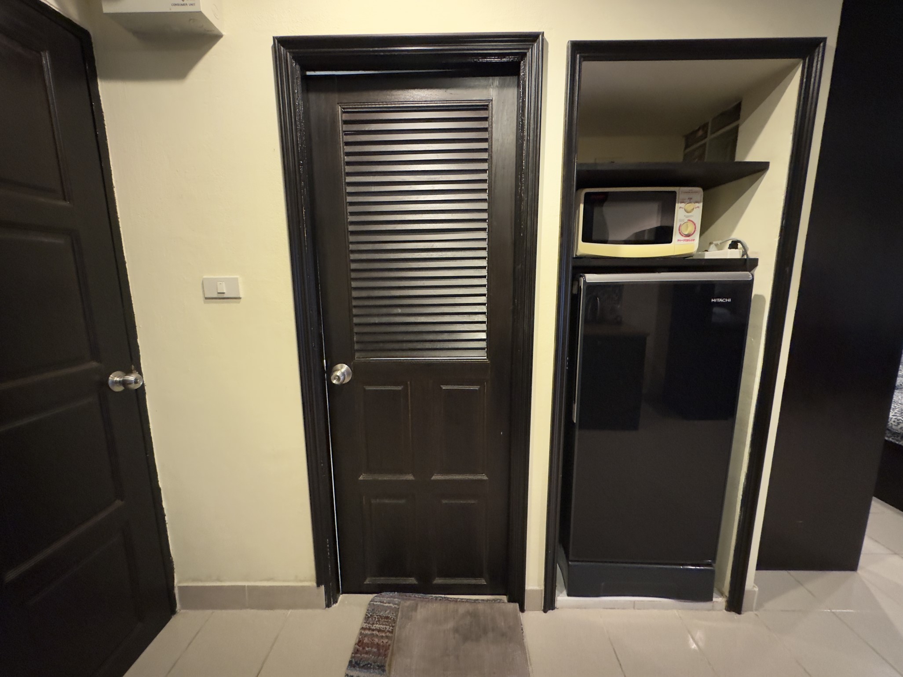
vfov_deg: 85.7
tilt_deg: -9.0
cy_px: 338
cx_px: 452
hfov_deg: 102.1
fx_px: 365
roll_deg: +0.4
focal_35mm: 14
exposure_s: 1/25
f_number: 2.2
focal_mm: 2.22
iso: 1600
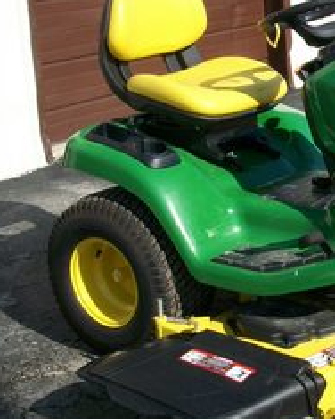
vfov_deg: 24.1
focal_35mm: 79
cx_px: 337
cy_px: 203
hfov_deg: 18.9
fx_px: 979
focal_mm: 6.3
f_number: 5.6
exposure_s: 1/400
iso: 80
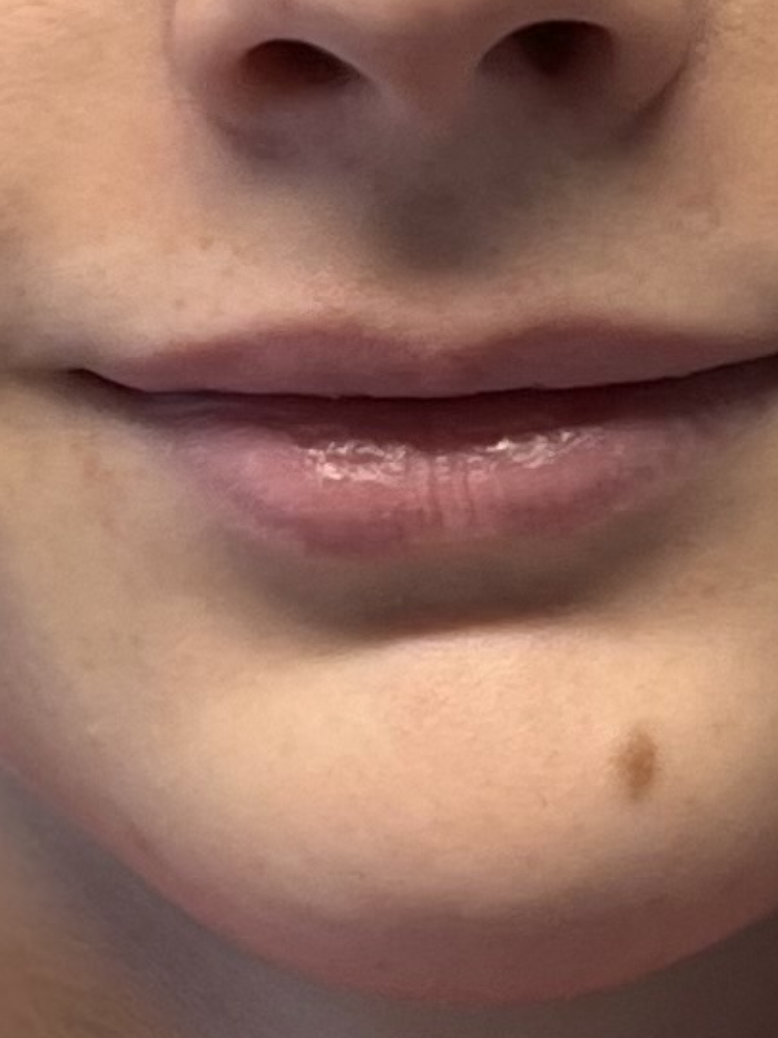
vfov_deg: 10.2
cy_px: 52
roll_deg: -0.9
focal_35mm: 193
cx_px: 619
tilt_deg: -4.8
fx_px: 5786
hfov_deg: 7.7
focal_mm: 5.7
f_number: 1.5
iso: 64
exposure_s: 1/100
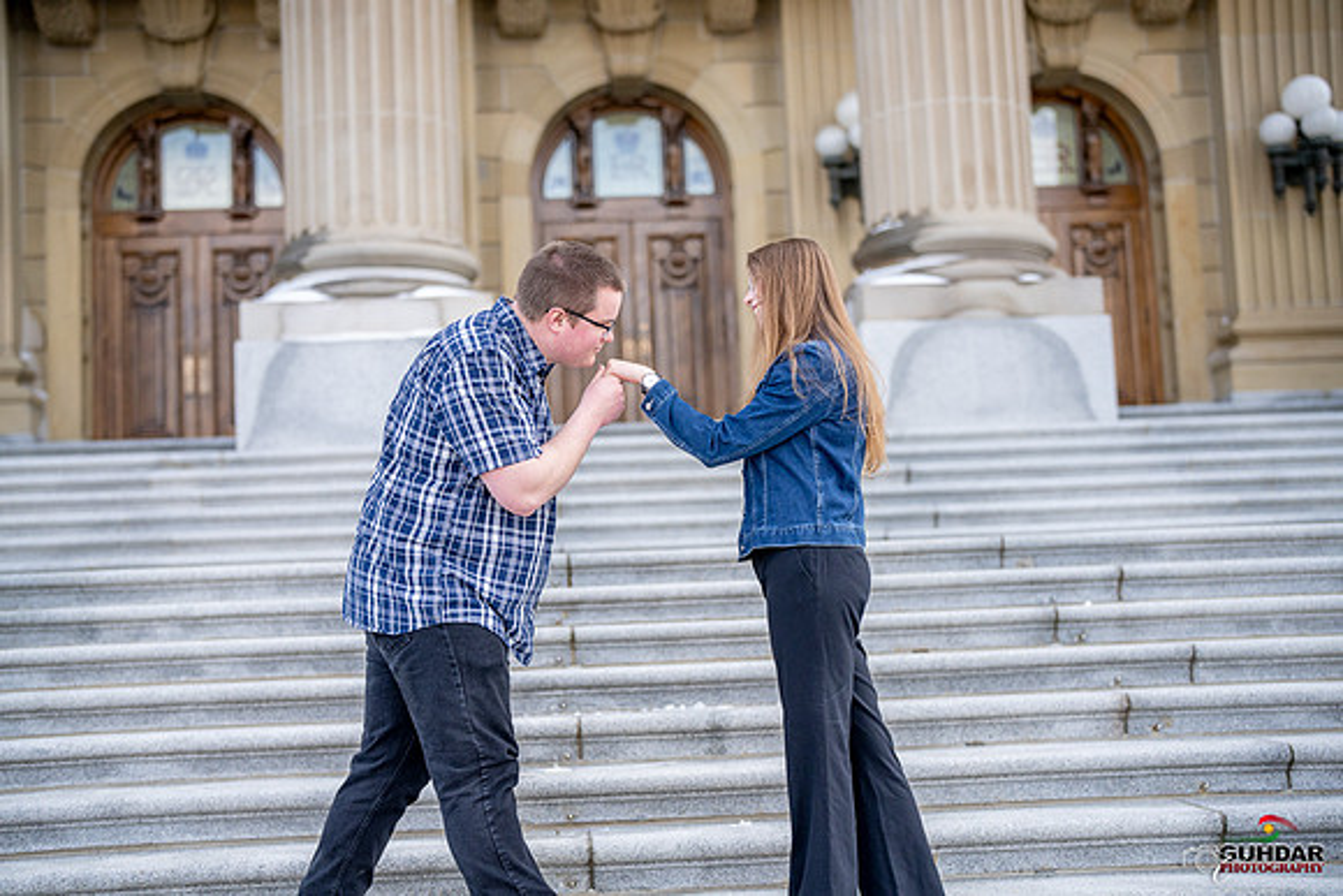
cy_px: 448
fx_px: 1866
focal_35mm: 50
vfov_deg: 27.0
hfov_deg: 39.6
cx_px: 672
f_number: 1.8
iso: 1250
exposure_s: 1/6400
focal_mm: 50
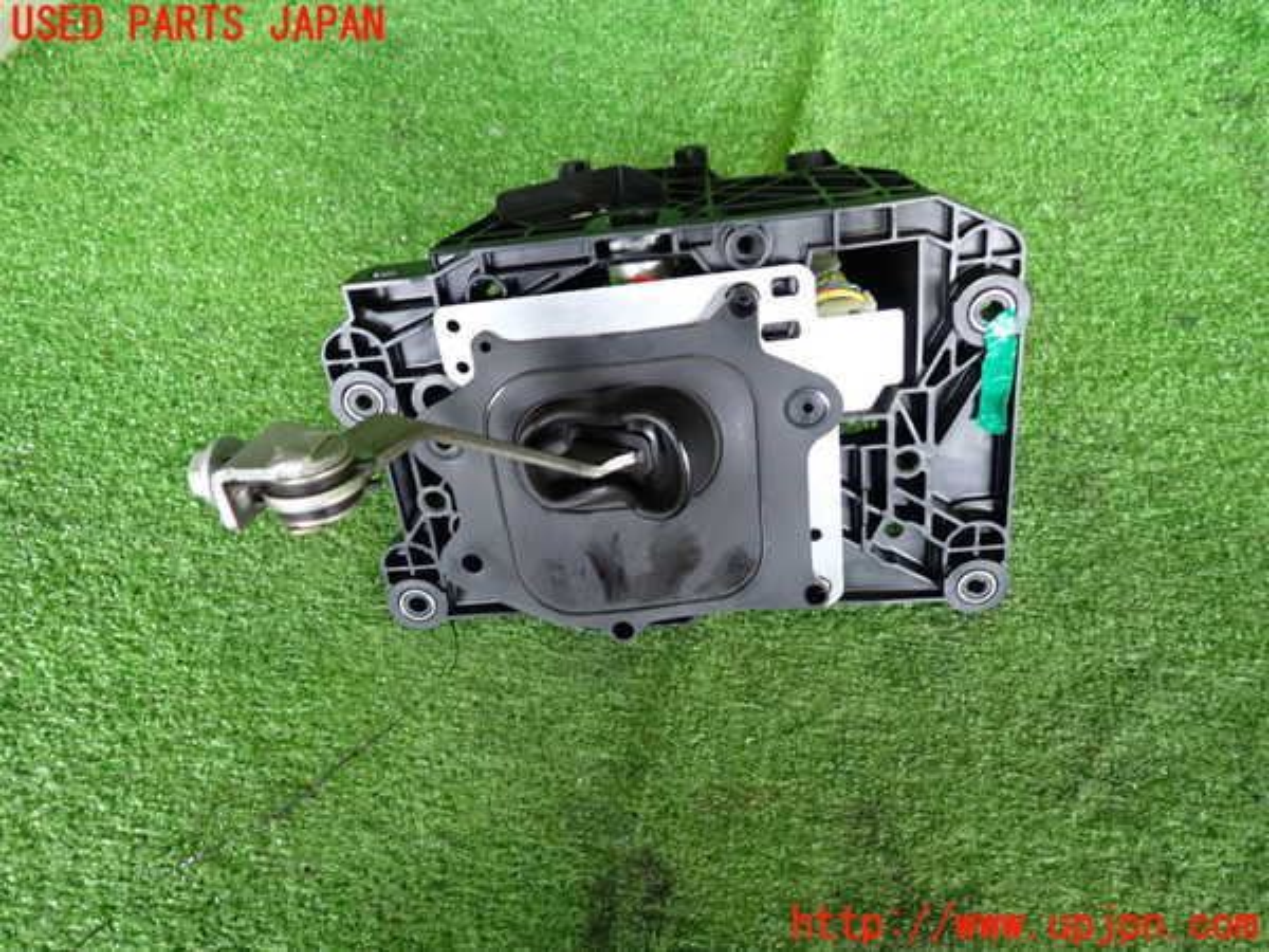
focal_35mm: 25
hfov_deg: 69.4
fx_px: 916
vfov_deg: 54.9
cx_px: 634
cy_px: 476
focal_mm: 4.5
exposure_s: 1/30
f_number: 2
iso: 200
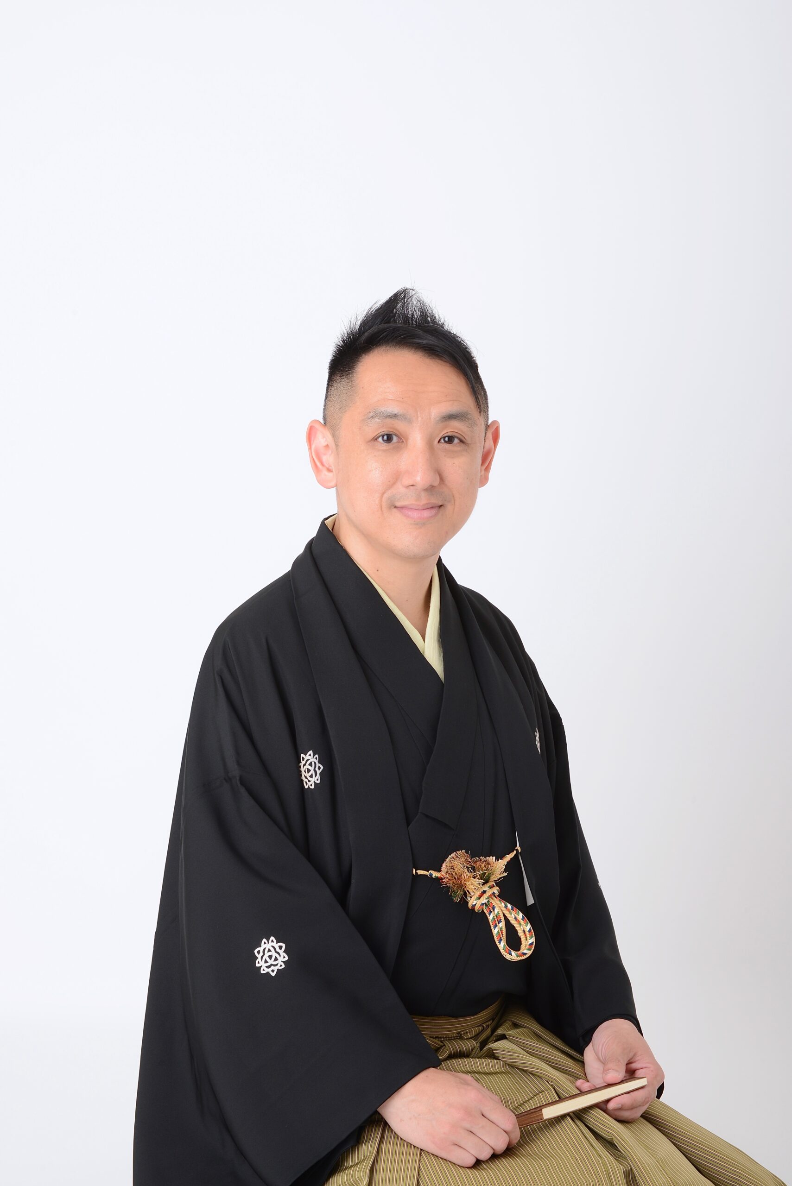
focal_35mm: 98
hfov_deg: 14.0
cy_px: 593
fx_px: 3231
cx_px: 396
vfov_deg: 20.8
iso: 400
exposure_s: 1/160
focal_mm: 98
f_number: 18
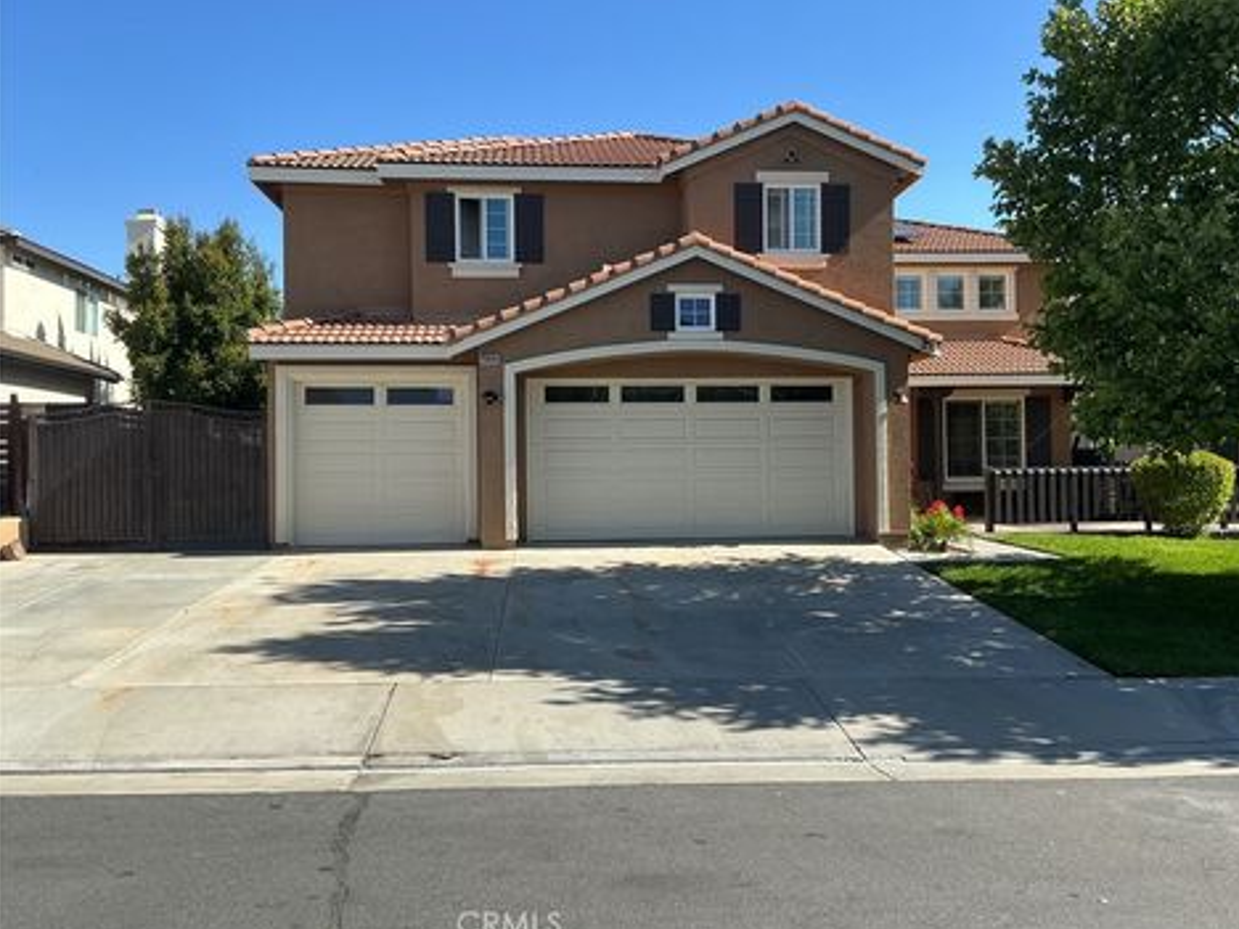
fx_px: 1110
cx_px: 659
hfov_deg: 58.3
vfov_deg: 45.4
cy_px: 446
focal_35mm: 31
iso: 25
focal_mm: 3
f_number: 1.8
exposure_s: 1/1221
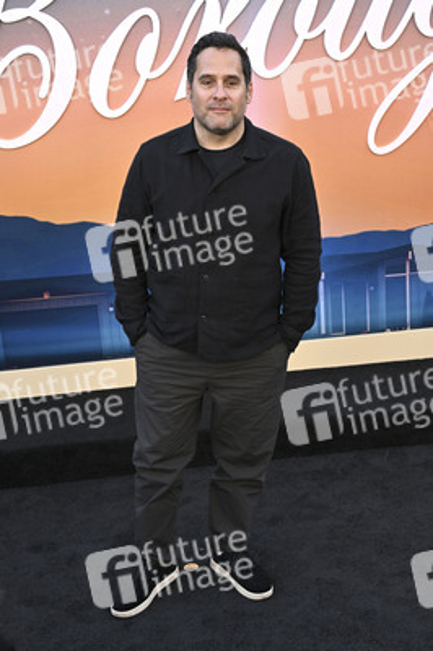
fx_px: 795
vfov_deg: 44.5
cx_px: 216
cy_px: 326
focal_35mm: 44
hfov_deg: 30.5
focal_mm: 44
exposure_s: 1/320
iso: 640
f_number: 7.1
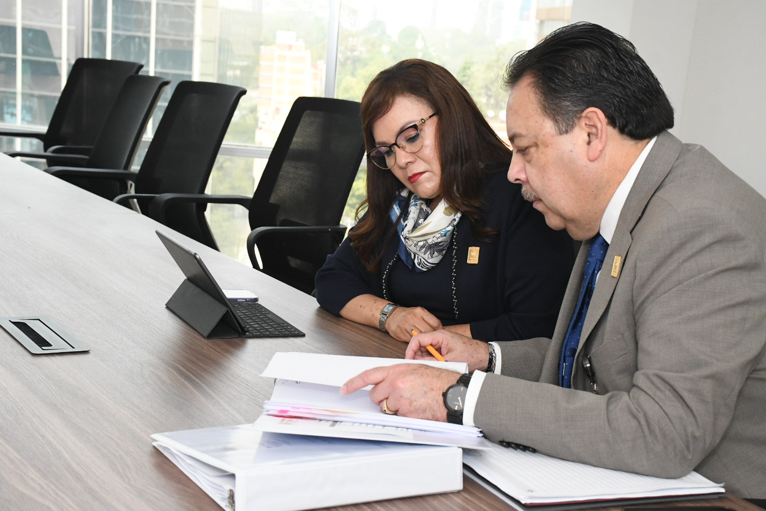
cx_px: 383
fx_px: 1277
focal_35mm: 60
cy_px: 256
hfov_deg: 33.4
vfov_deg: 22.6
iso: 3200
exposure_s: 1/160
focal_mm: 40
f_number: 7.1
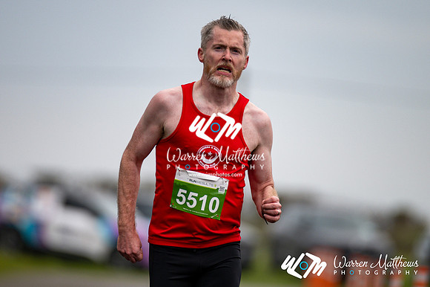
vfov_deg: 3.1
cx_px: 215
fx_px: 5372
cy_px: 144
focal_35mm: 450
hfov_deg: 4.6
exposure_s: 1/1600
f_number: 2.8
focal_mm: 300
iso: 250
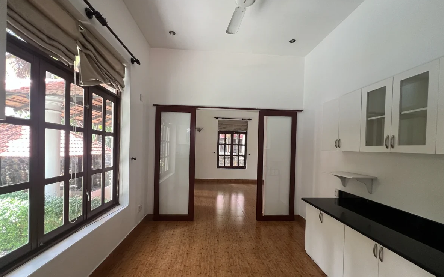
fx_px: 169
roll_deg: -1.7
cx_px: 224
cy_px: 152
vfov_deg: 78.4
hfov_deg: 105.3
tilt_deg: -1.2
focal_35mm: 14
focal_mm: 1.57
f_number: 1.8
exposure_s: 1/99
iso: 160
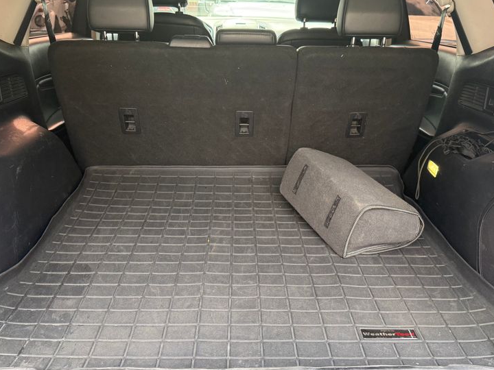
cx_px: 249
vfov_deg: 44.1
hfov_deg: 56.8
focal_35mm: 32
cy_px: 197
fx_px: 457
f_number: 1.78
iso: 200
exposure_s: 1/220
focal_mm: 6.76
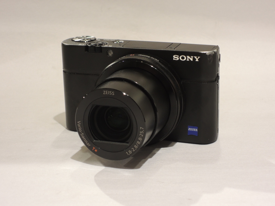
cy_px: 103
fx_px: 794
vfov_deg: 14.8
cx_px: 138
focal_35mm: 100
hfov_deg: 19.6
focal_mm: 17.9
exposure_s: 1/60
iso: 320
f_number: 4.9
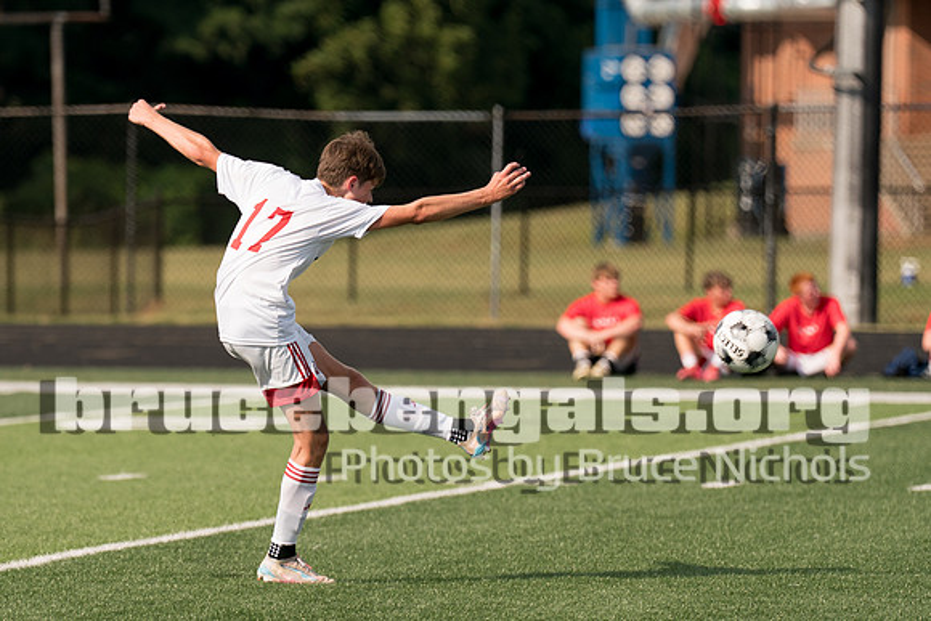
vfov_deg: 4.1
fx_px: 8726
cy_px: 406
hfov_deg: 6.1
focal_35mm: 337
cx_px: 311
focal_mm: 168
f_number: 2.8
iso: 160
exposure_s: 1/2000
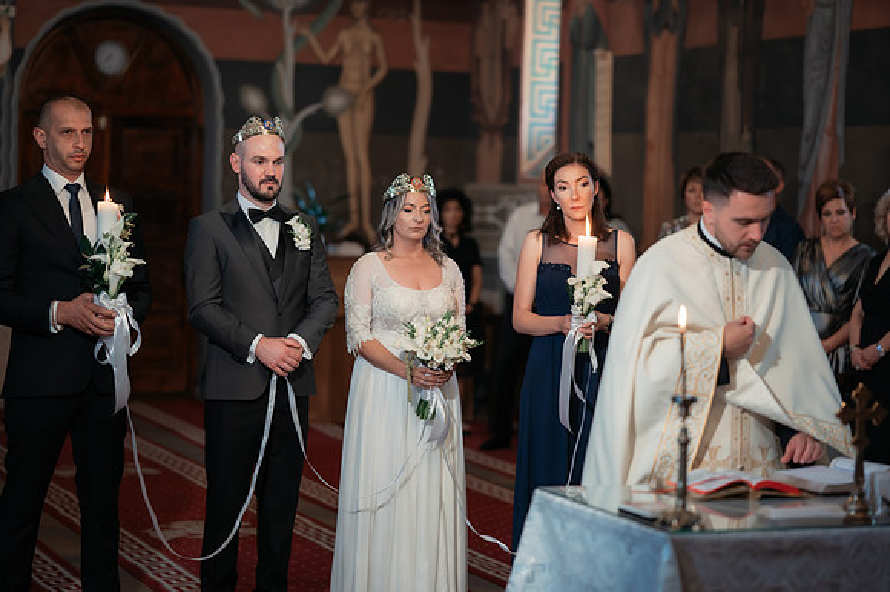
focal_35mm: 85
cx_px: 445
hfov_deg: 23.9
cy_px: 296
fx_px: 2100
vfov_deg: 16.1
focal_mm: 85
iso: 1600
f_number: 1.8
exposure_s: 1/200
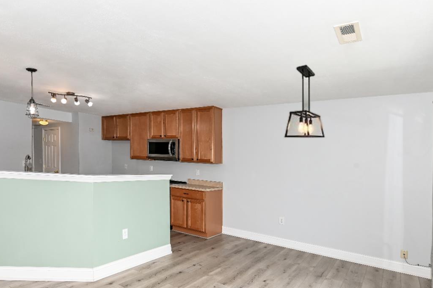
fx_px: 264
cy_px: 189
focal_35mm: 22
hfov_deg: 76.6
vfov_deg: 56.1
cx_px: 151
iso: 400
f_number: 8
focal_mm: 15
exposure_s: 1/80
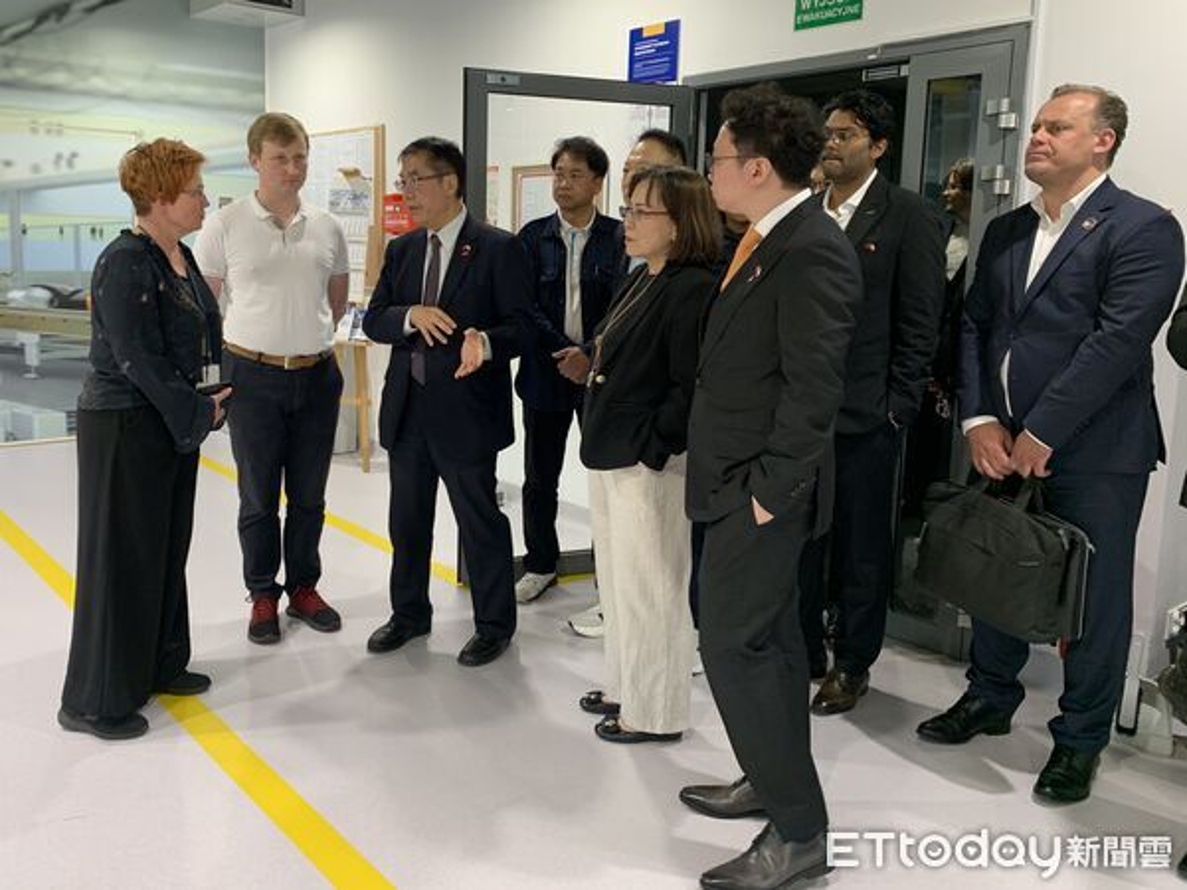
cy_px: 445
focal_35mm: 26
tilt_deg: -7.5
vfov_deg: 53.1
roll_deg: -1.4
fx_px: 892
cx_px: 594
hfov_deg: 67.3
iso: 100
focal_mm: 4.25
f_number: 1.8
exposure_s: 1/100
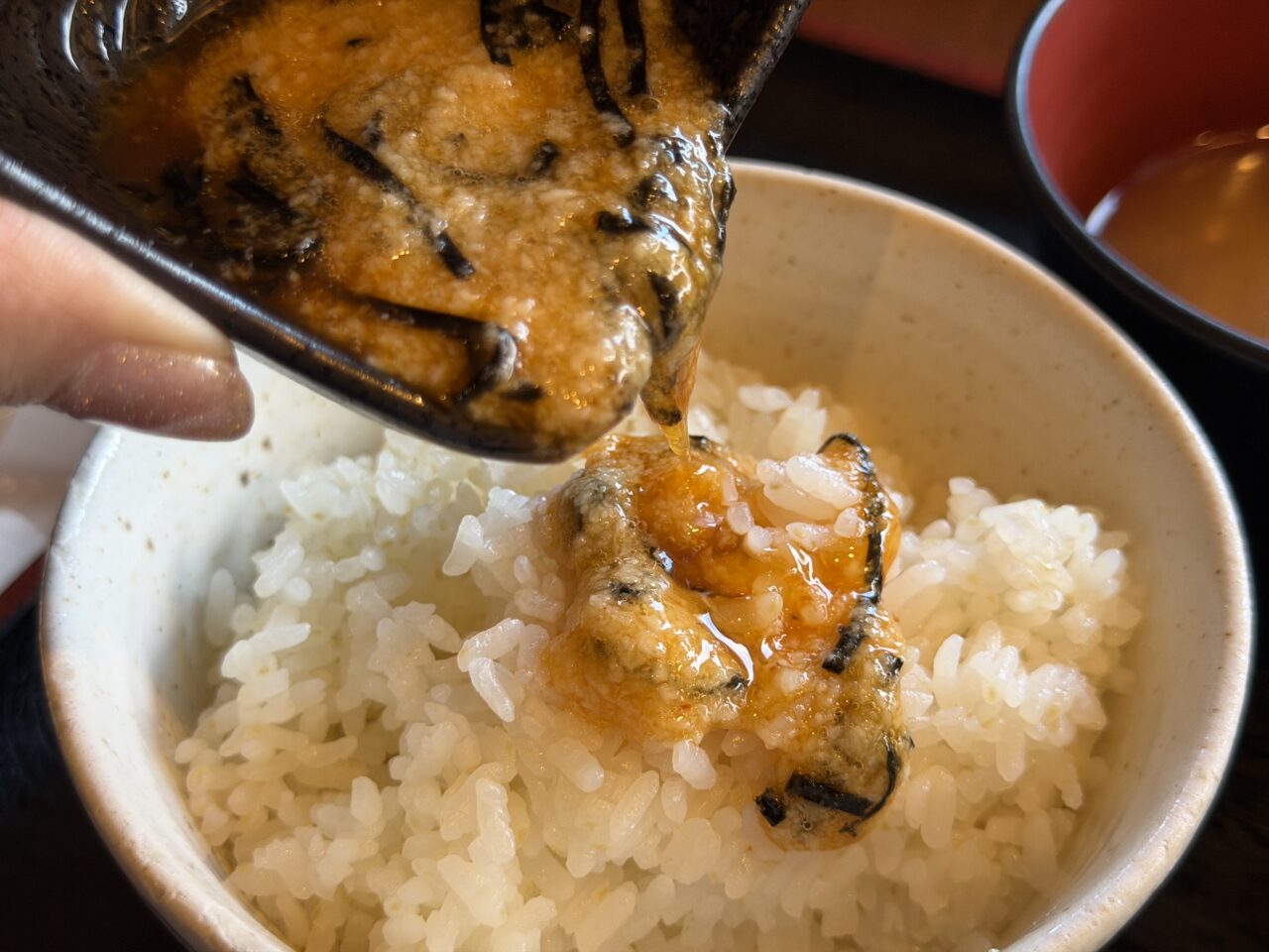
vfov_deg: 30.3
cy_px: 476
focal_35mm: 48
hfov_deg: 39.7
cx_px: 634
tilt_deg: -48.2
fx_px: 1760
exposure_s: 1/106
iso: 100
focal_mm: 6.76
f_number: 1.78
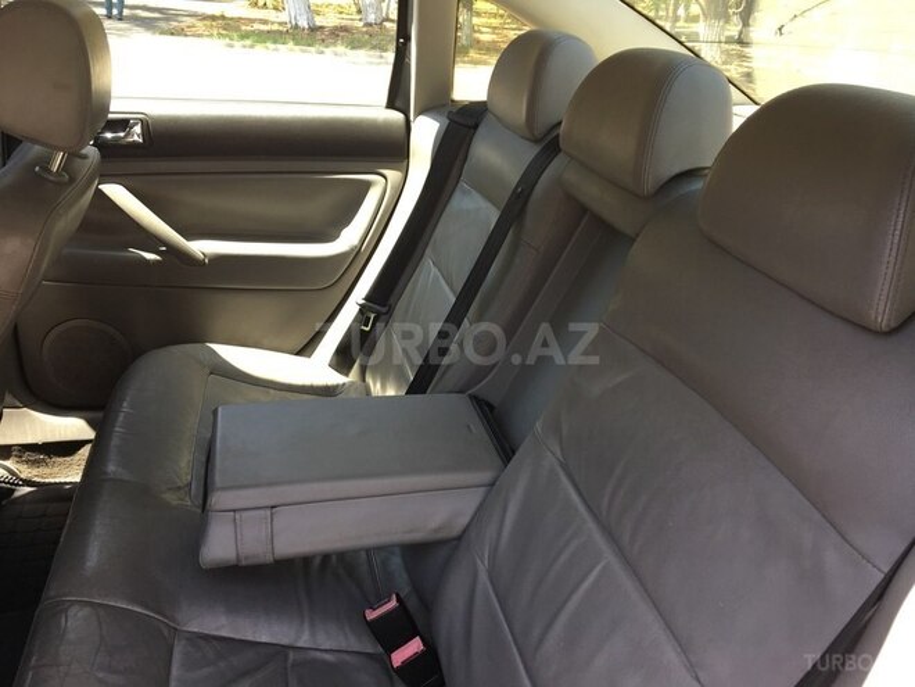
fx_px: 767
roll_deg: -4.1
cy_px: 344
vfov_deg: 48.2
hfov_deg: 61.7
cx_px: 458
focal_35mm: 29
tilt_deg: -23.1
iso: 32
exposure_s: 1/100
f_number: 2.2
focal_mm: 4.15
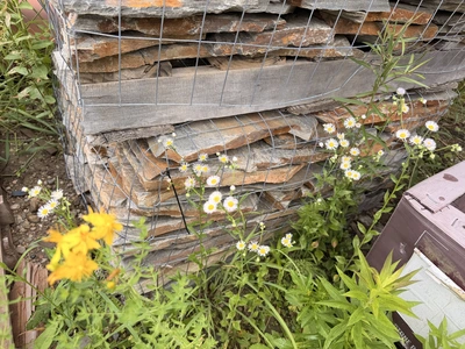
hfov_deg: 71.6
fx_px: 322
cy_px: 174
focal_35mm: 24
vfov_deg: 56.8
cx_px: 232
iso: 80
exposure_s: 1/580
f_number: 1.78
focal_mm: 6.76
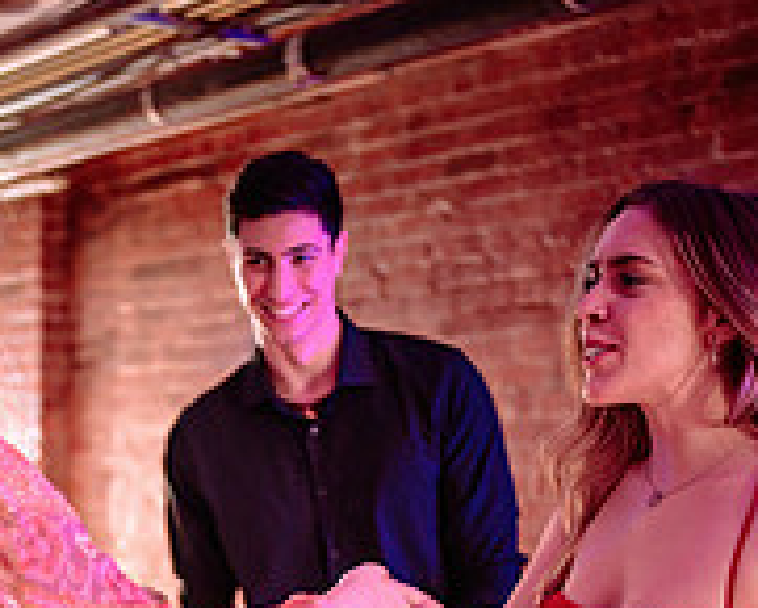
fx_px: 1885
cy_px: 807
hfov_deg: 22.5
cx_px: 168
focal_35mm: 84
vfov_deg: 17.1
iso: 2500
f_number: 1.4
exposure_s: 1/125
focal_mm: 28
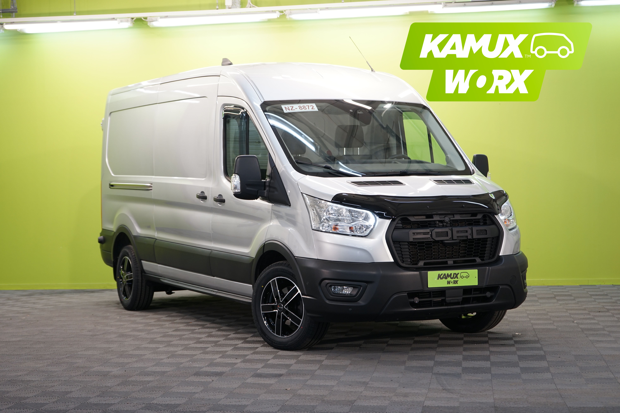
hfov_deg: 31.9
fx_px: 1085
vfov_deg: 21.6
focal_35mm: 63
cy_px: 206
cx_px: 310
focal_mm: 63
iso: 400
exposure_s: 1/25
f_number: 5.6
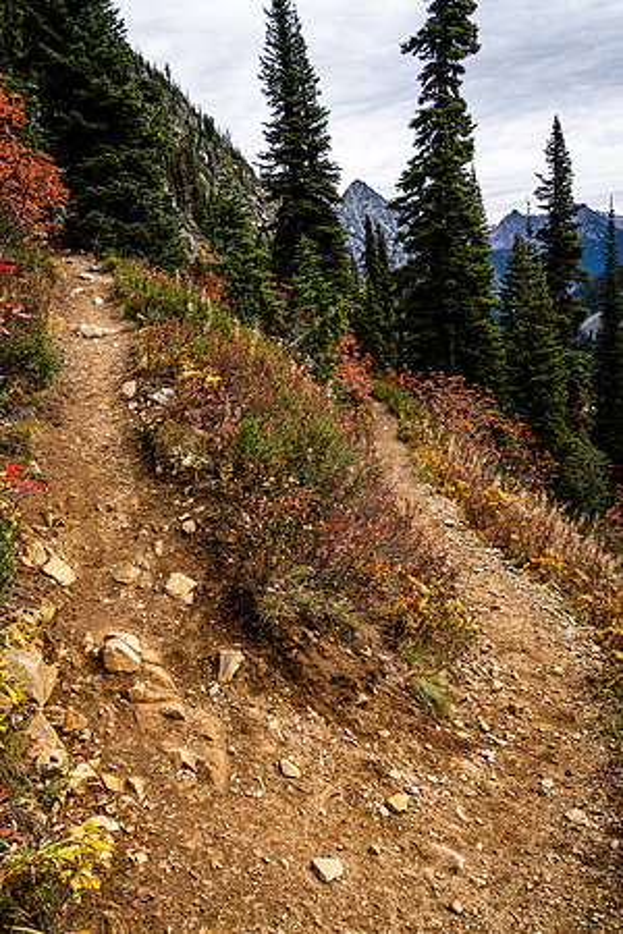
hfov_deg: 53.1
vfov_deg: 73.7
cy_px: 467
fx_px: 623
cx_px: 312
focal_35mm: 24
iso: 100
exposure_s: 1/320
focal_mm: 24
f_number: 5
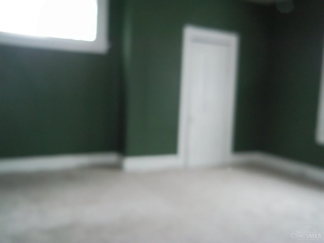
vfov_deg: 39.7
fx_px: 337
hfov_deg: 51.4
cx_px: 162
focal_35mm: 36
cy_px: 122
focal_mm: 6.5
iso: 320
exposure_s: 1/40
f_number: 3.1
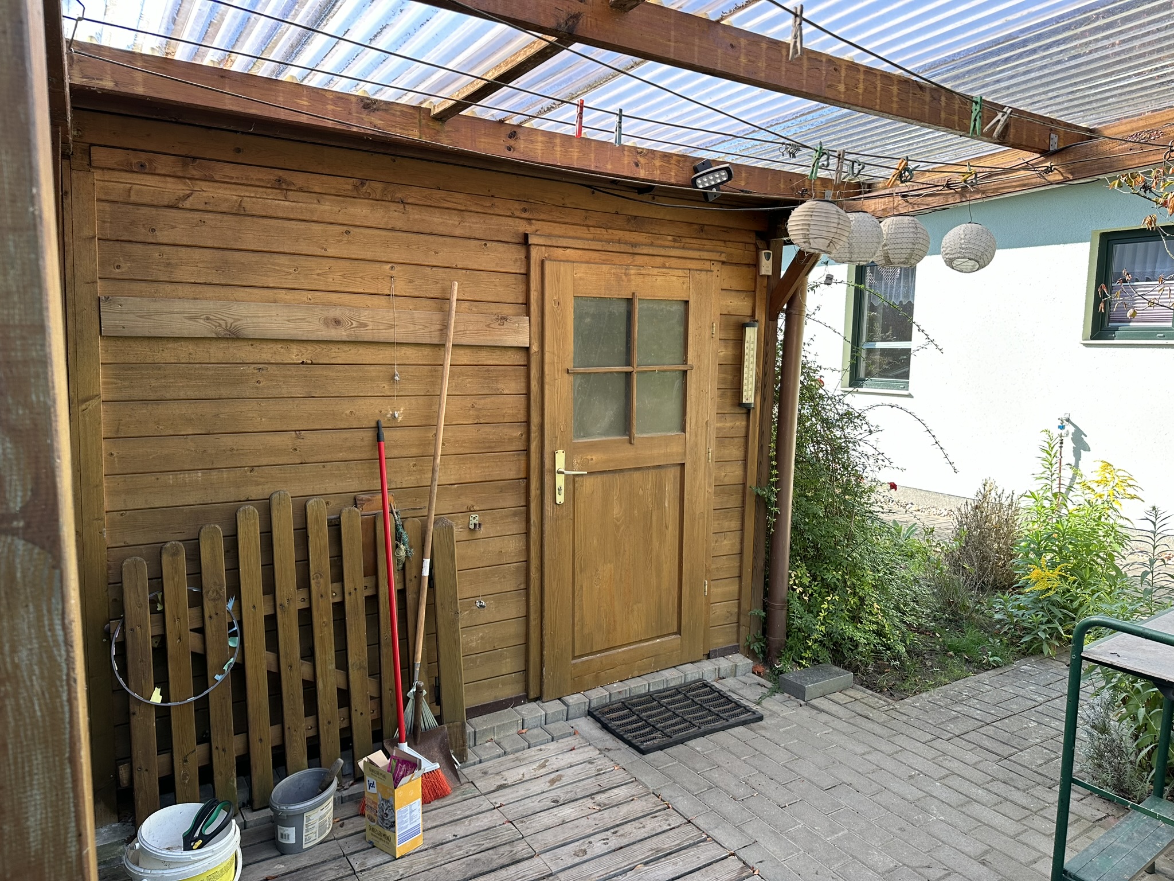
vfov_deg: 56.8
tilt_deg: -6.4
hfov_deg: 71.6
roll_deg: -1.1
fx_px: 814
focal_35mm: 24
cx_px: 587
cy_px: 440
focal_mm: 6.86
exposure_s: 1/414
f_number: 1.78
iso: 80
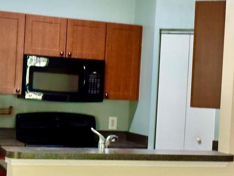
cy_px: 113
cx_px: 191
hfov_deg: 19.8
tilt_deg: -1.0
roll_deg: -3.3
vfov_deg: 15.1
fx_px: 662
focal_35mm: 98
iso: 320
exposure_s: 1/40
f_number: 1.78
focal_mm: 6.86
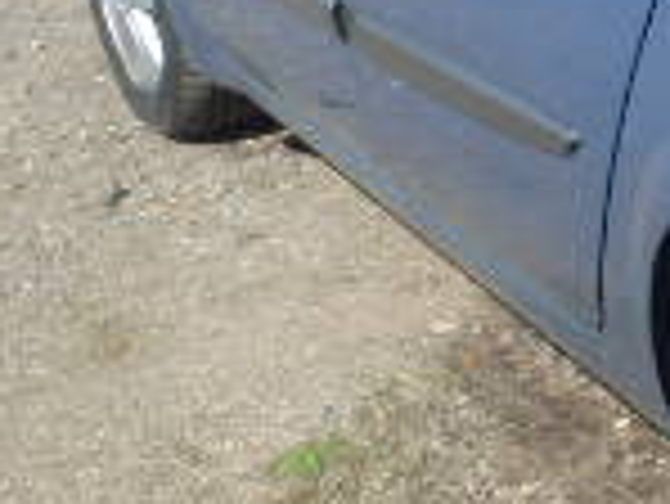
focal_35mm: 120
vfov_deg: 12.3
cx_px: 1183
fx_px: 2324
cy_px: 45
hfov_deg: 14.5
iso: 125
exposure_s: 1/100
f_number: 11
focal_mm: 5
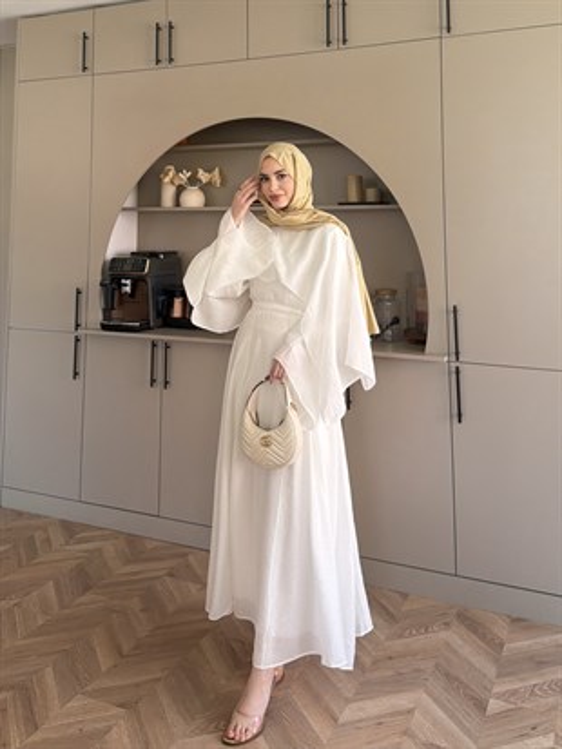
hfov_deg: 56.8
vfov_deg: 71.6
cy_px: 374
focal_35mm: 24
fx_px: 519
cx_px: 281
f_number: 1.78
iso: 200
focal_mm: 6.76
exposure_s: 1/275
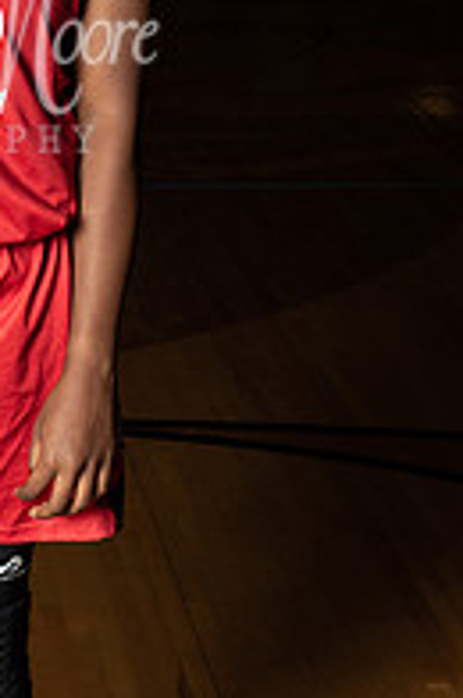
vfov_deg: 12.6
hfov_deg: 8.4
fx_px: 3117
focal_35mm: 161
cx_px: -53
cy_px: -25
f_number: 14
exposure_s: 1/200
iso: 320
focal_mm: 70
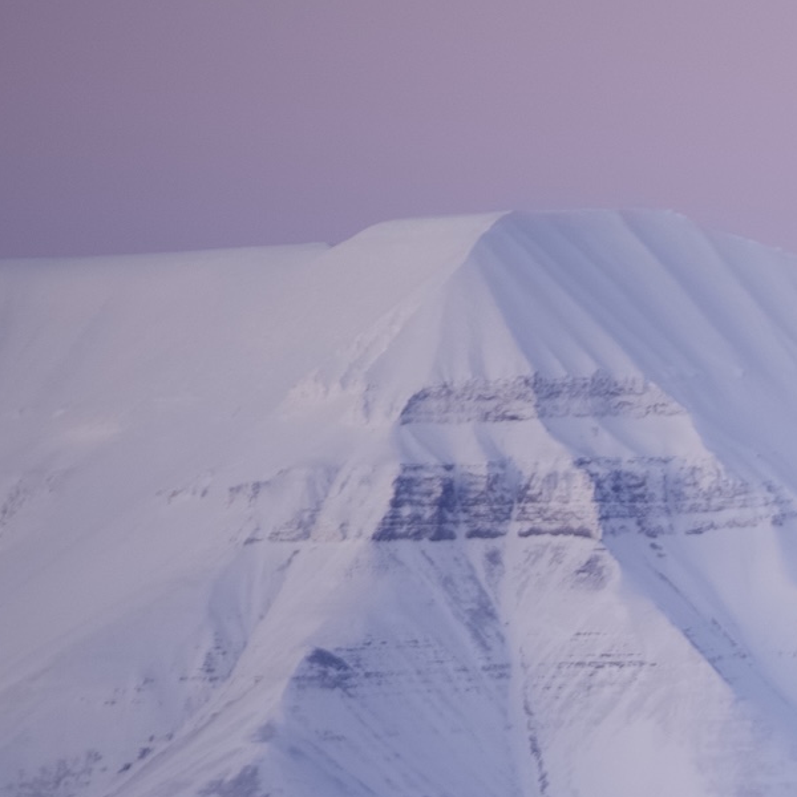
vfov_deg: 2.9
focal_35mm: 598
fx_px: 15577
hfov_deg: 2.9
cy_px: 858
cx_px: 1388
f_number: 2.8
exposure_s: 1/250
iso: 500
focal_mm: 176
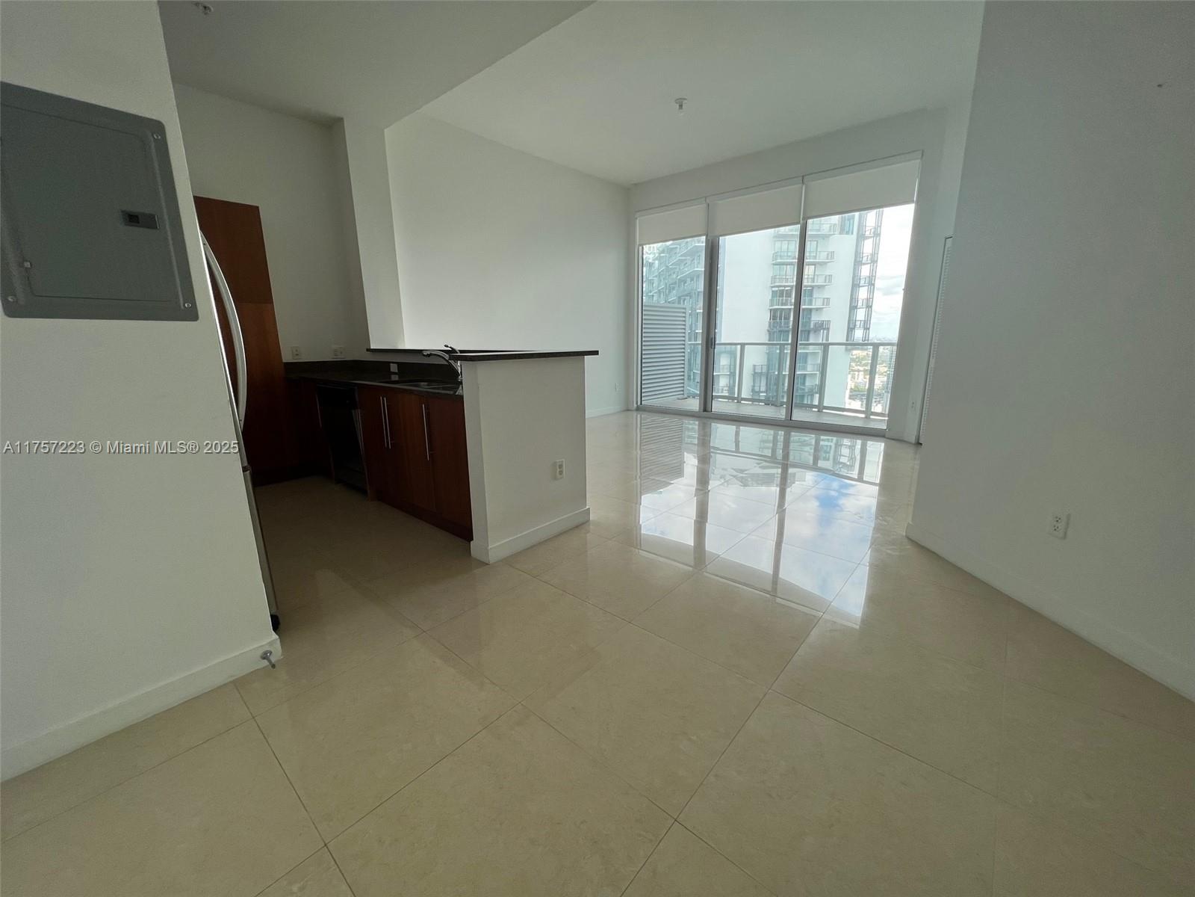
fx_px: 449
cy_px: 448
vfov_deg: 89.9
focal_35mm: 13
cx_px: 598
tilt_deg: -13.2
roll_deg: +0.7
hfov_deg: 106.2
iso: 32
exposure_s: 1/145
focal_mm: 1.57
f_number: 1.8
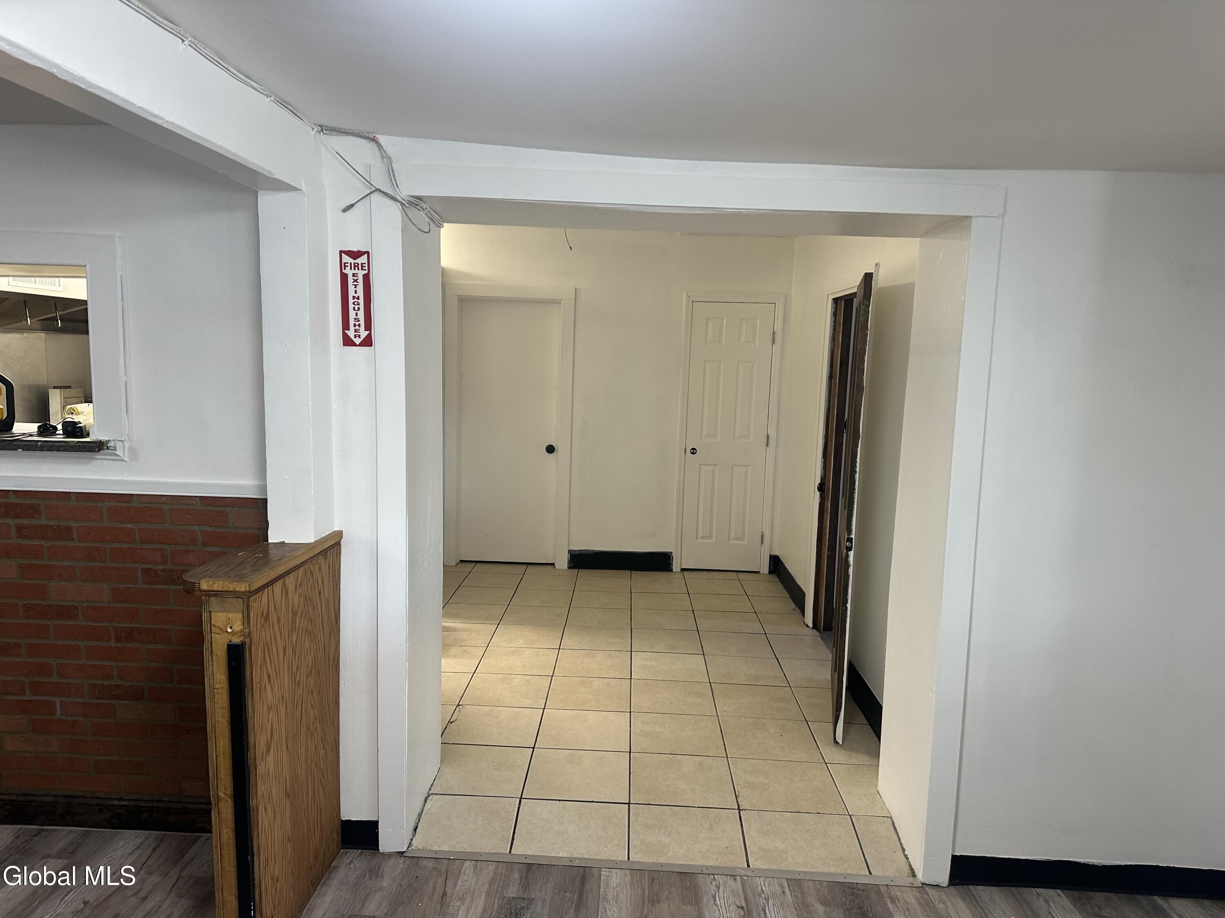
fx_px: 849
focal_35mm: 24
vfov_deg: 56.8
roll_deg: -1.5
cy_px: 459
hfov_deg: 71.6
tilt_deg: -5.1
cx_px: 612
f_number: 1.78
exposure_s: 1/60
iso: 125
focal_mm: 6.86
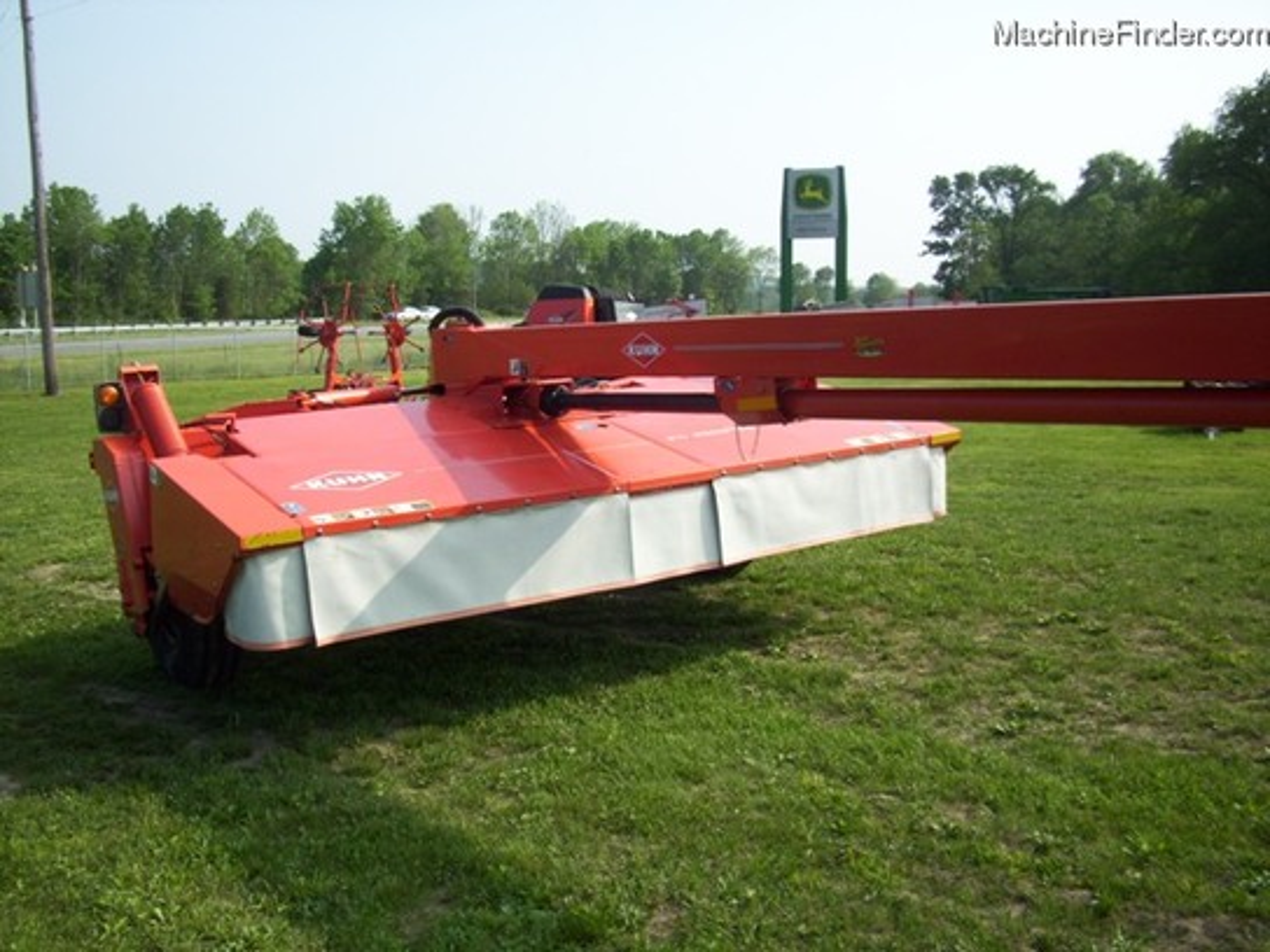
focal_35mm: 34
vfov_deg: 41.8
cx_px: 635
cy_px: 476
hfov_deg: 54.0
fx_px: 1247
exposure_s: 1/200
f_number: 5.6
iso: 80
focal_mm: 5.7
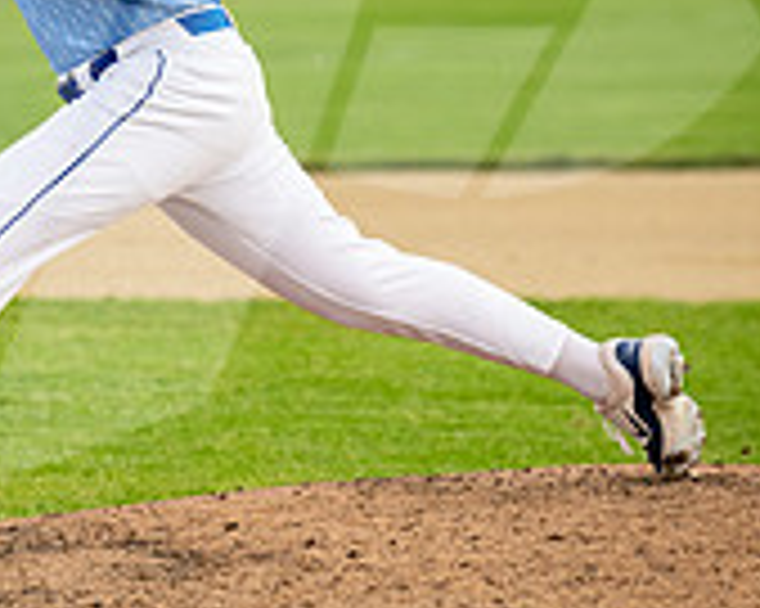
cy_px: -14
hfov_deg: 2.6
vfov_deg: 2.1
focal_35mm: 749
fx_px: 16838
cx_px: 157
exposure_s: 1/800
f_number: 5.6
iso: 2000
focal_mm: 300
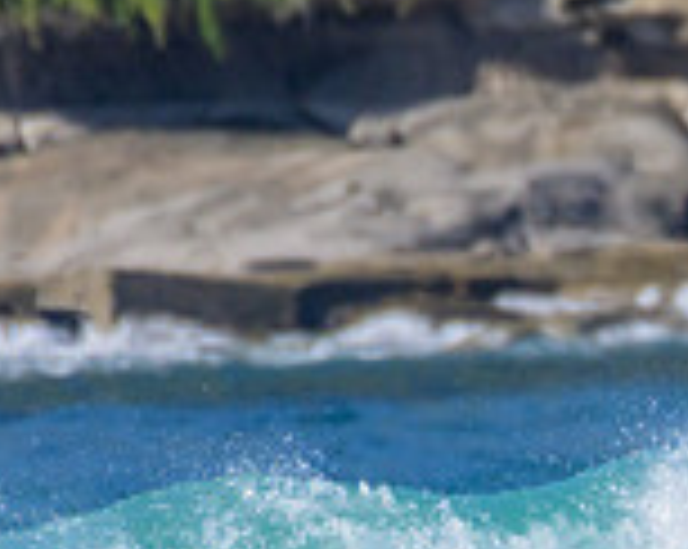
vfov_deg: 0.4
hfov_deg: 0.5
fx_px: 72356
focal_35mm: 3558
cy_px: 799
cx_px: 1219
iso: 1100
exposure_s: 1/2000
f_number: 11
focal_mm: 1000
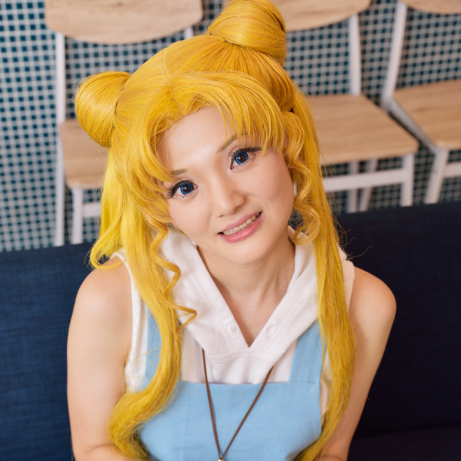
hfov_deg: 24.3
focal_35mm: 71
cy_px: 342
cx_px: 232
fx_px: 1070
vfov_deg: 24.1
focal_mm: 55
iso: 320
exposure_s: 1/50
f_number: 5
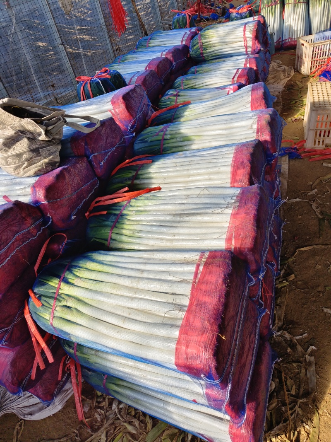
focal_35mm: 23
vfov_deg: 73.9
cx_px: 166
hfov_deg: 58.9
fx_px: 293
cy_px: 221
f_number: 1.88
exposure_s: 1/746
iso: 50
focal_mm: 5.5
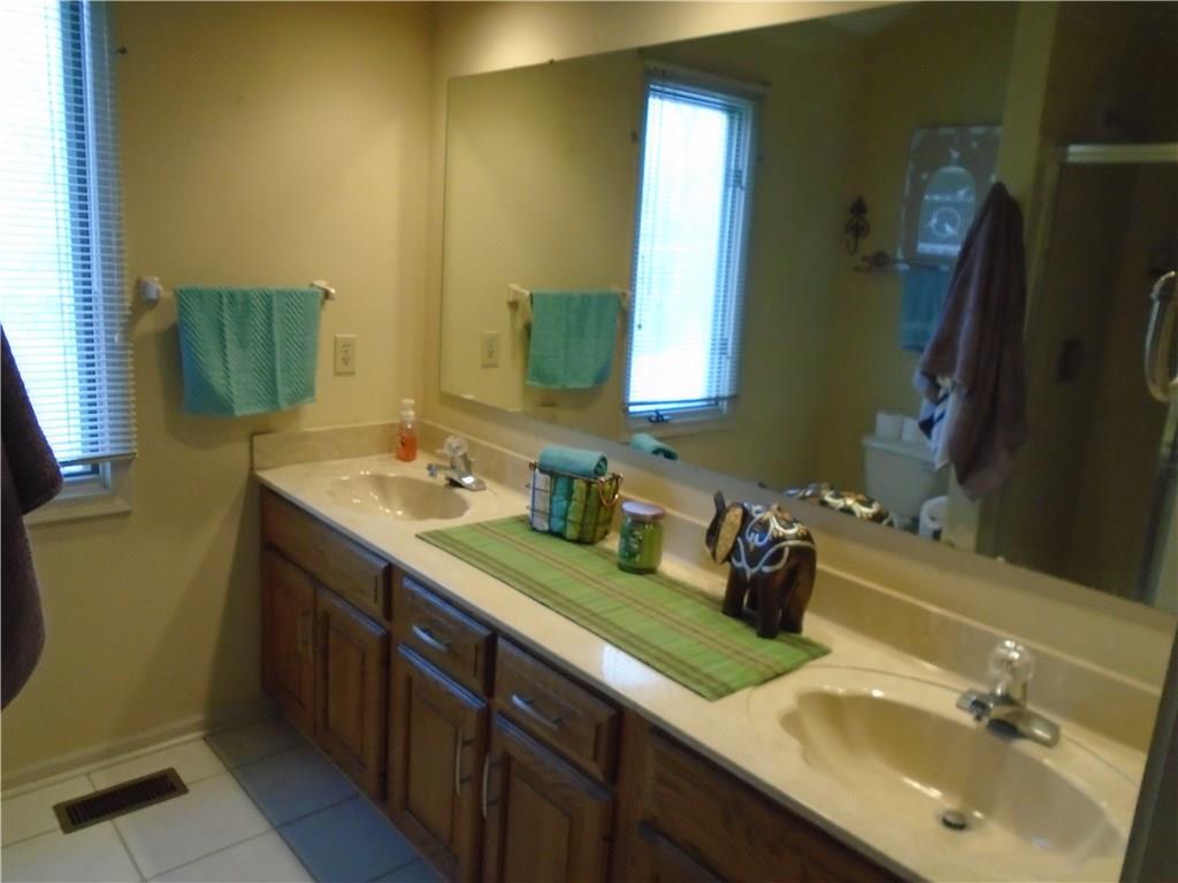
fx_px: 885
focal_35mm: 26
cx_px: 589
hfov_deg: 67.3
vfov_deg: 53.1
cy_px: 442
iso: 500
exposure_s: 1/50
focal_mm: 4.6
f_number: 3.2
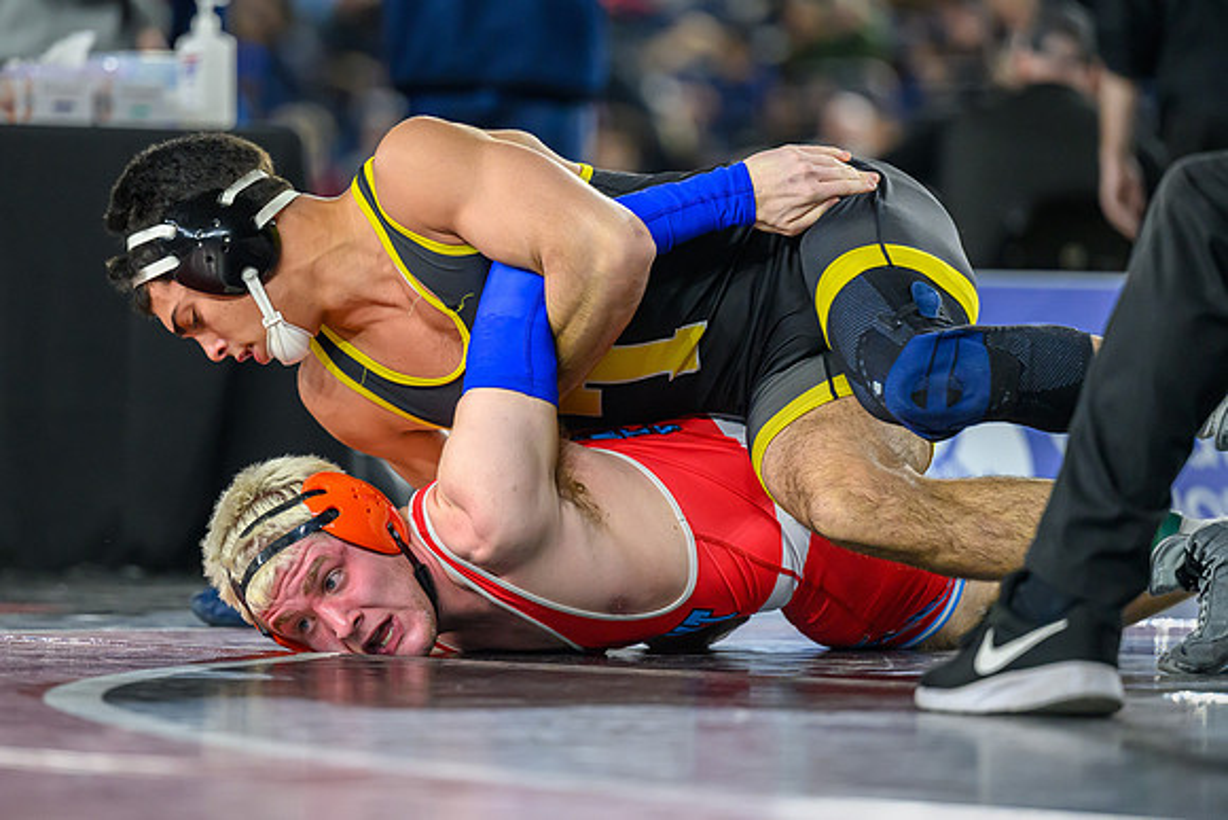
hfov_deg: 8.7
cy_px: 392
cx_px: 491
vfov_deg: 5.8
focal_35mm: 237
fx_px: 8088
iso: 2500
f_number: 2.8
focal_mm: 175
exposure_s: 1/800
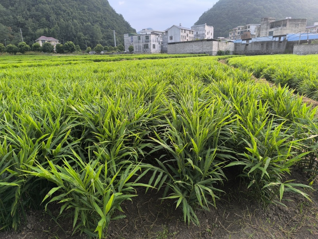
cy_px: 120
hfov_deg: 73.9
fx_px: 211
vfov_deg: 58.9
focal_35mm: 23
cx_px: 159
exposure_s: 1/158
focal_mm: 6.14
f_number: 1.65
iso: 50
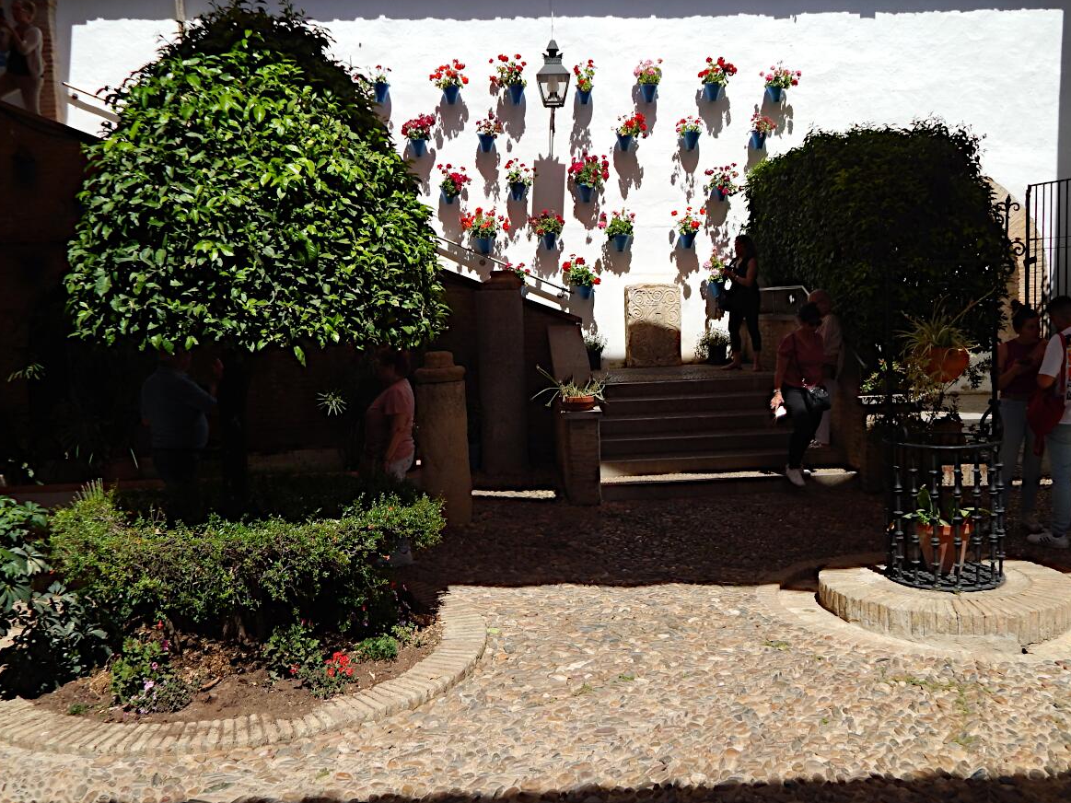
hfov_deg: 56.8
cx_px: 543
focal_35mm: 32
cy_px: 391
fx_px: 990
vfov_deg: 44.1
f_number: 3.2
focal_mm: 5.6
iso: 125
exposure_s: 1/1500
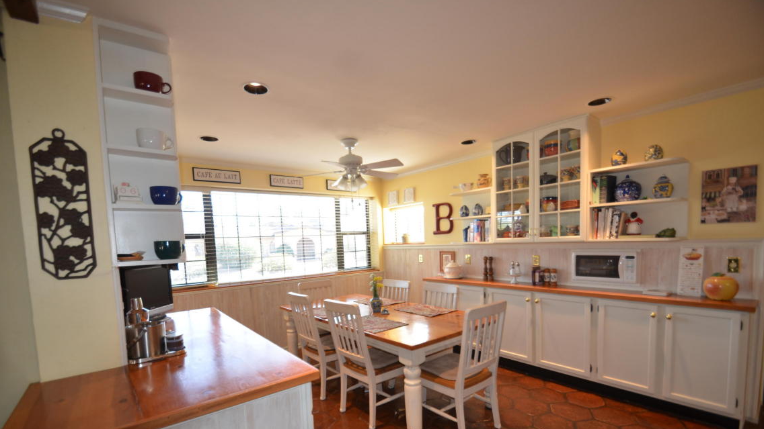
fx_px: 324
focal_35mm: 16
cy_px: 254
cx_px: 386
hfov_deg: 99.4
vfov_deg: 66.5
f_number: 3.5
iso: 400
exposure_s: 1/100
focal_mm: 10
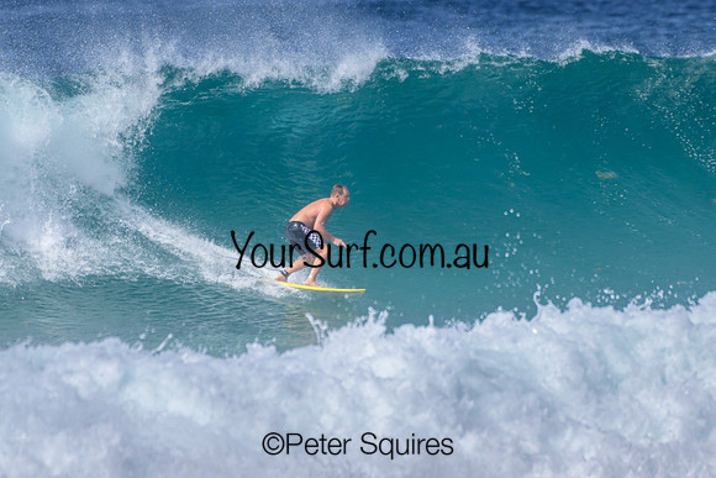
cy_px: 239
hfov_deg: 2.1
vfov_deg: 1.4
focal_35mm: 1000
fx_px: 19893
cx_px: 358
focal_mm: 1000
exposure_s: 1/2000
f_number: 11
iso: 720
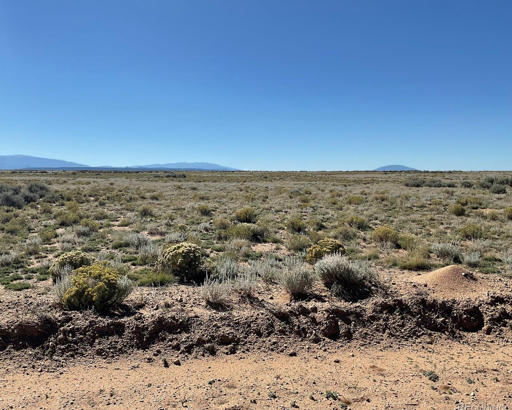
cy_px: 204
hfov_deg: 57.1
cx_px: 234
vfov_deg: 47.1
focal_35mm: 31
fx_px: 470
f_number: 1.8
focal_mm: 3
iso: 16
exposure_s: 1/3125
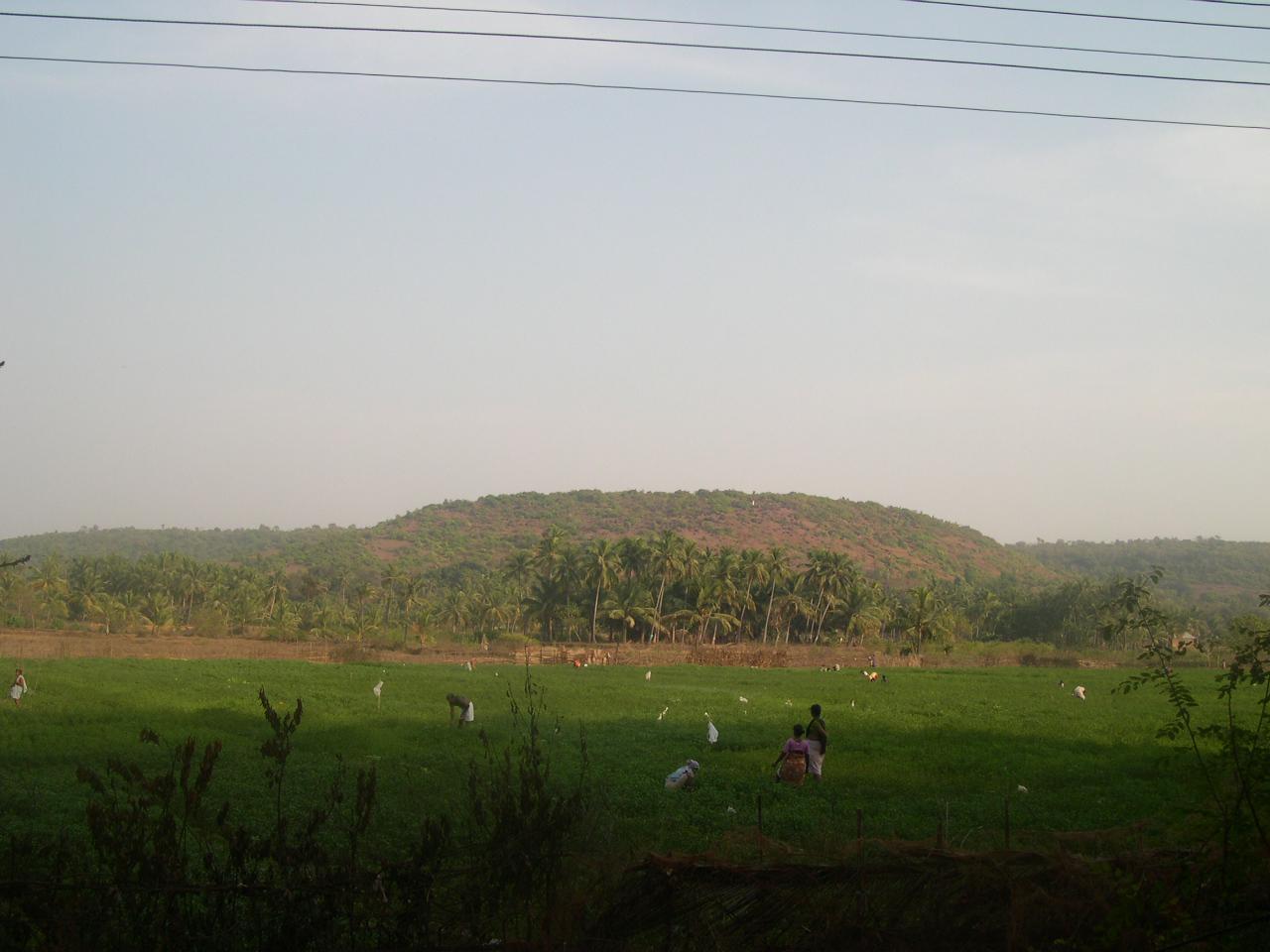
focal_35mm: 38
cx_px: 635
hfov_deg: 49.0
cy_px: 476
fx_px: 1394
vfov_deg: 37.7
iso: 100
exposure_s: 1/103
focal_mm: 8
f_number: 7.6
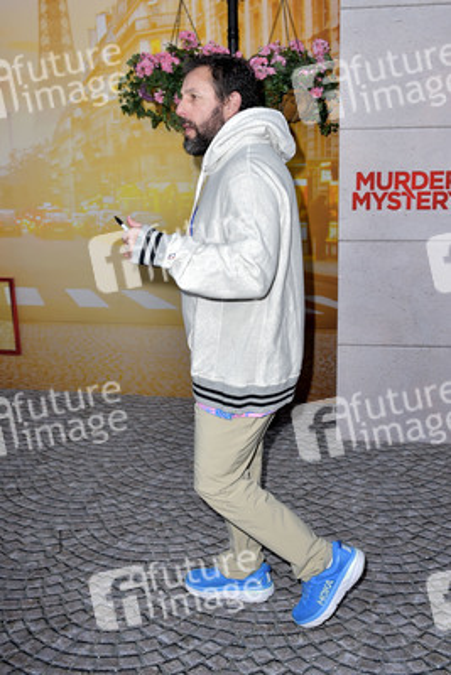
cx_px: 226
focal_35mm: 34
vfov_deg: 55.8
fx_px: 638
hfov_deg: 38.9
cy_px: 338
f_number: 6.3
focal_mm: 34
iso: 400
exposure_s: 1/250
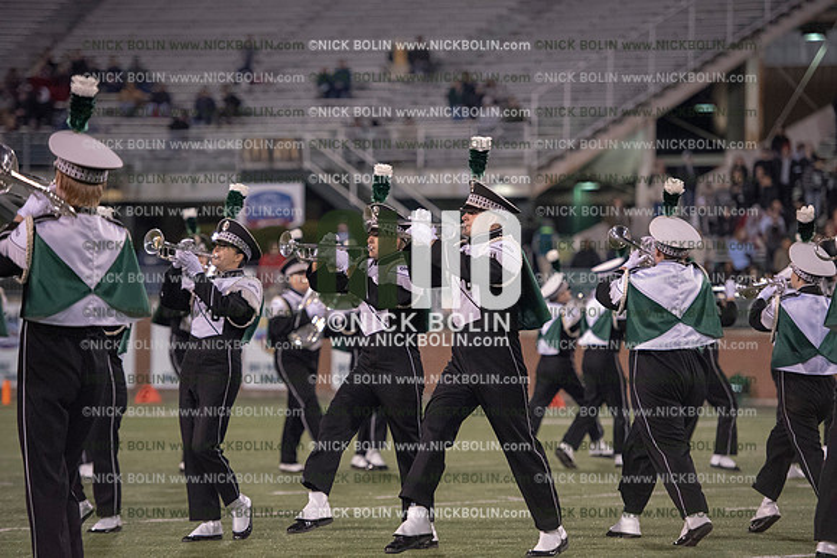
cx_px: 418
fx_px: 3721
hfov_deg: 12.8
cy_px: 279
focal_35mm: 160
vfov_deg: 8.6
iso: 5000
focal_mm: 160
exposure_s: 1/1250
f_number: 3.2
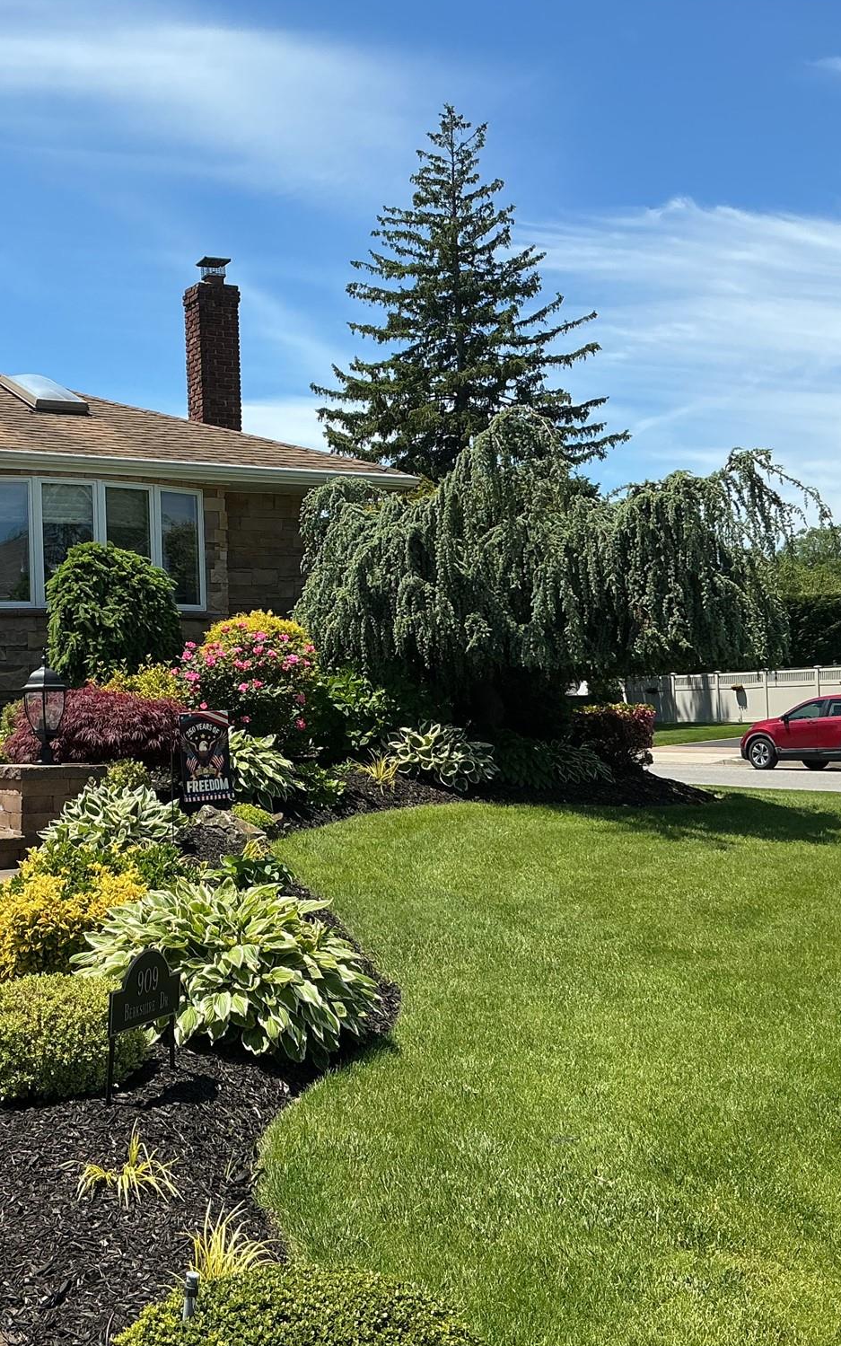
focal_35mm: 42
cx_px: 272
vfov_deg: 47.2
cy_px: 681
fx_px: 1540
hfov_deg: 30.3
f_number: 1.8
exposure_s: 1/1577
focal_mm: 3
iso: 25
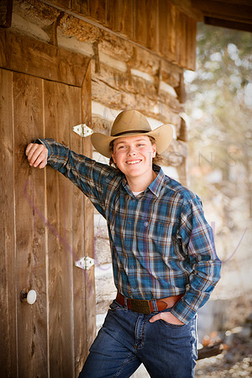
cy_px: 189
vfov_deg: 19.5
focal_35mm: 105
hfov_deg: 13.0
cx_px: 126
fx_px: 1102
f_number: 3.5
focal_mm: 105
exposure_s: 1/500
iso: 800
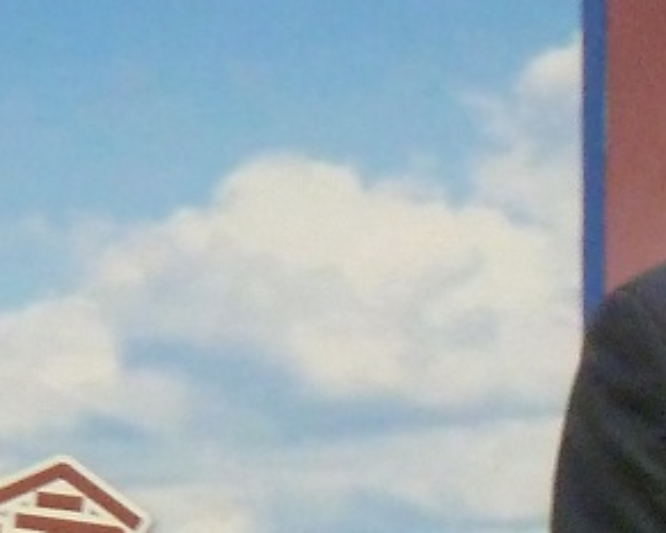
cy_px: 358
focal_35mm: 1776
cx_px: 845
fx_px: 35019
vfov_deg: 0.9
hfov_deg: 1.1
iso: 400
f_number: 4.9
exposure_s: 1/13
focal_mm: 49.2
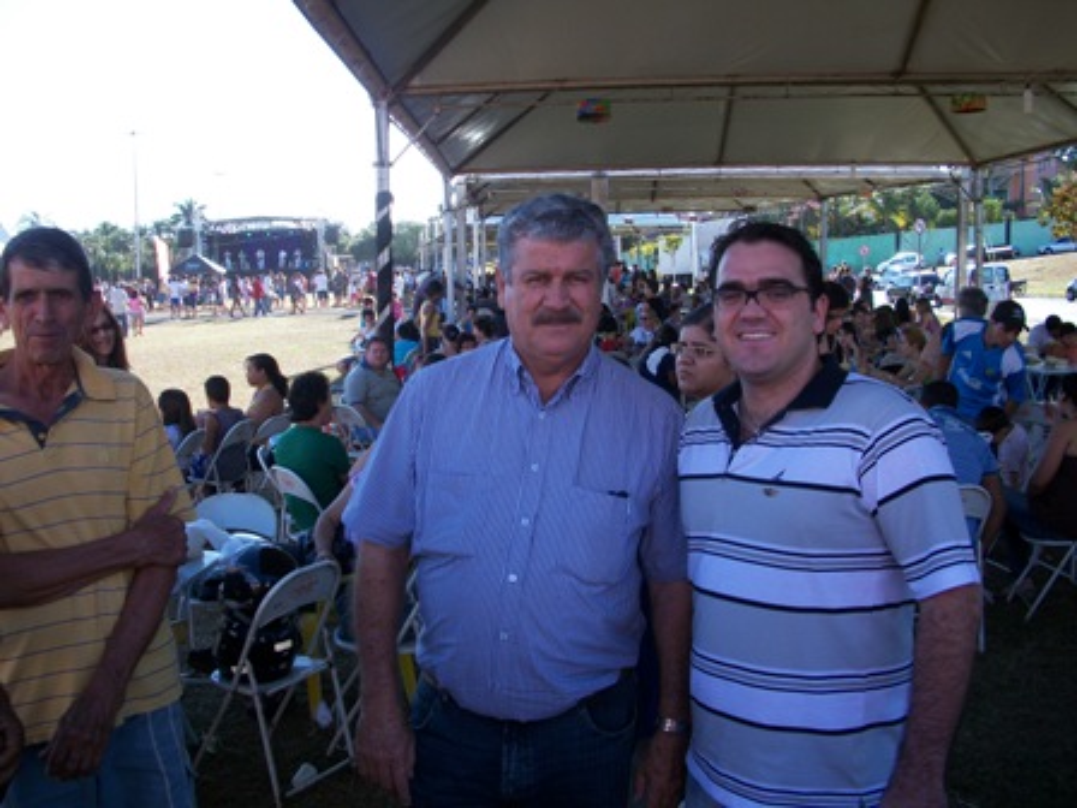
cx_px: 538
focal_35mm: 35
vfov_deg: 40.7
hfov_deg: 52.6
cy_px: 404
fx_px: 1089
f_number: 3.1
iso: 80
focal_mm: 6.3
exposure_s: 1/250
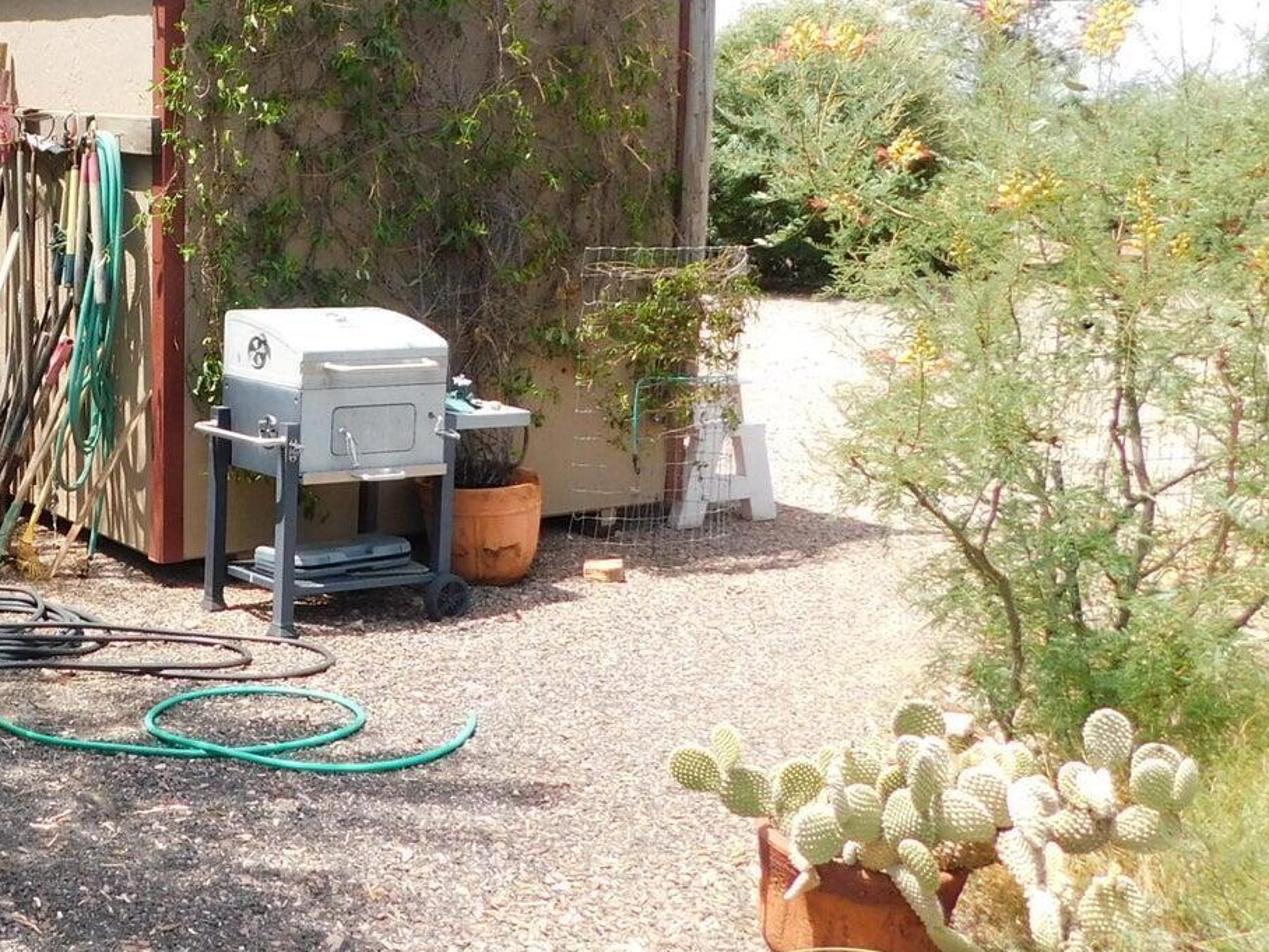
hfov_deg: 31.9
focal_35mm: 54
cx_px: -83
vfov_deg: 26.8
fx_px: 1980
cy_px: 280
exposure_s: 1/500
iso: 125
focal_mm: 4
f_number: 3
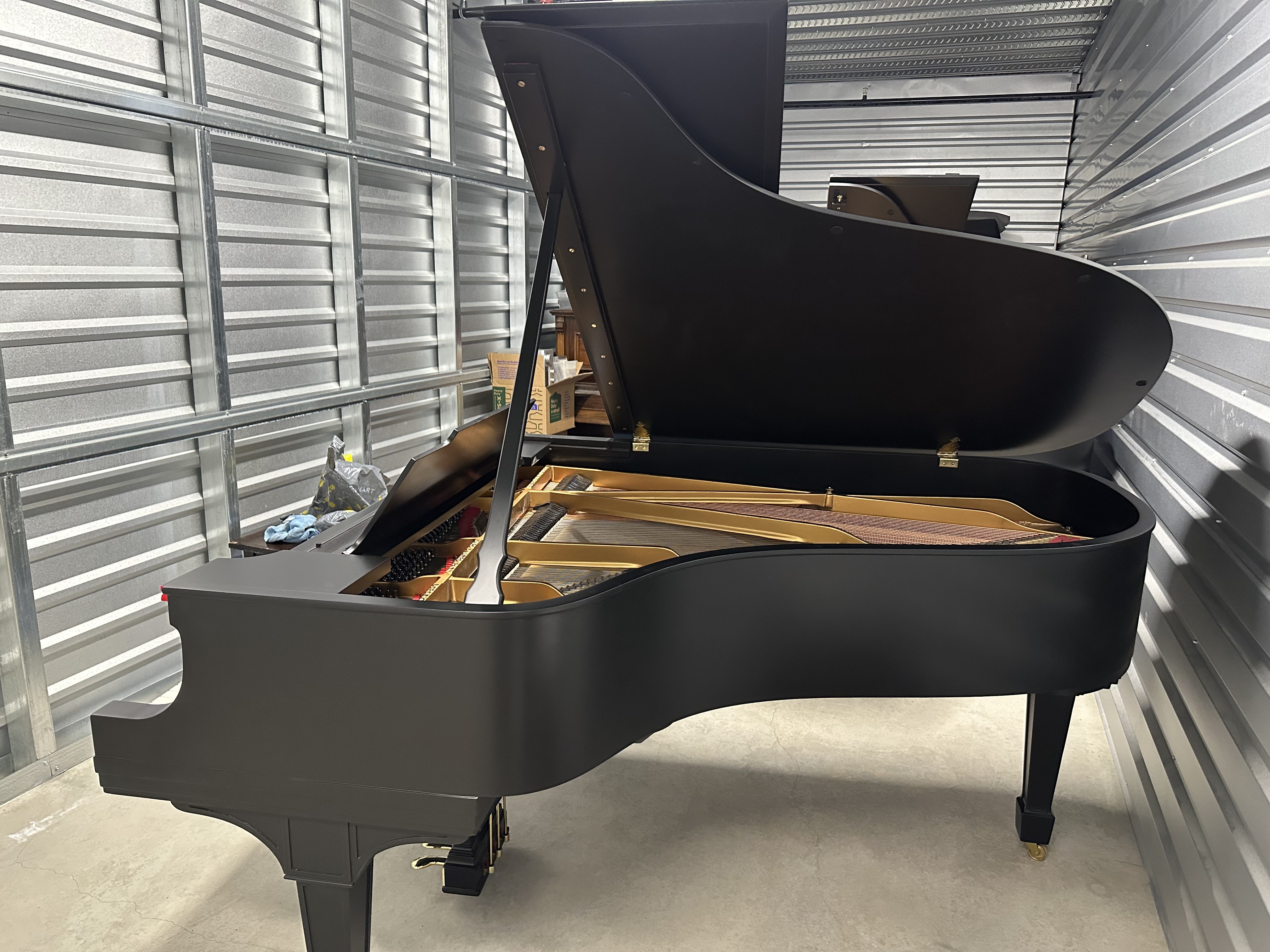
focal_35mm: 24
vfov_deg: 56.8
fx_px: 881
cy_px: 476
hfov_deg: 71.6
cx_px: 635
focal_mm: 6.86
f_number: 1.78
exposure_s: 1/60
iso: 640
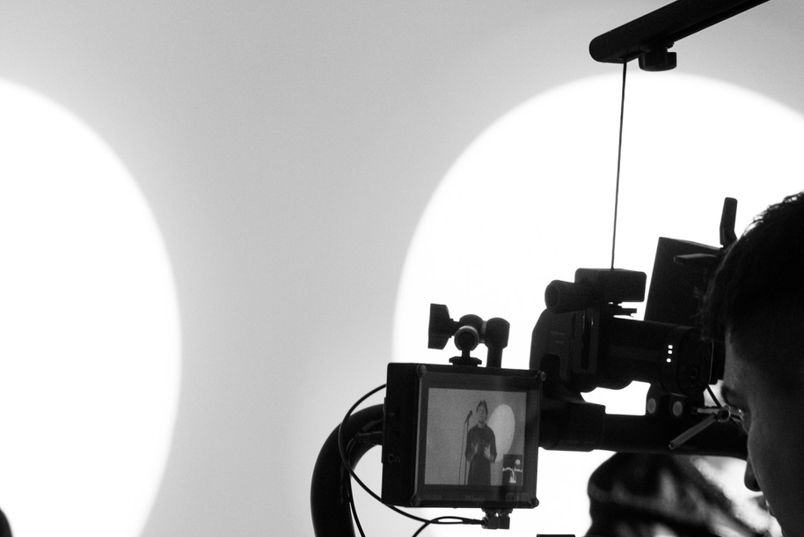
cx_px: 488
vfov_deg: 7.0
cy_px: 668
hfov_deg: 10.5
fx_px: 4378
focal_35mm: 196
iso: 1000
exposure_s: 1/160
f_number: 2.8
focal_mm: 70
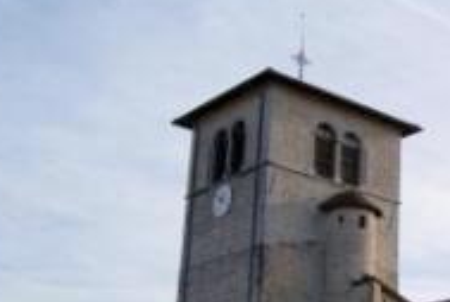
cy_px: 288
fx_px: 890
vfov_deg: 18.9
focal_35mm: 71
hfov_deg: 26.2
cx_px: 498
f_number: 5.6
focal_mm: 20
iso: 100
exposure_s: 1/500
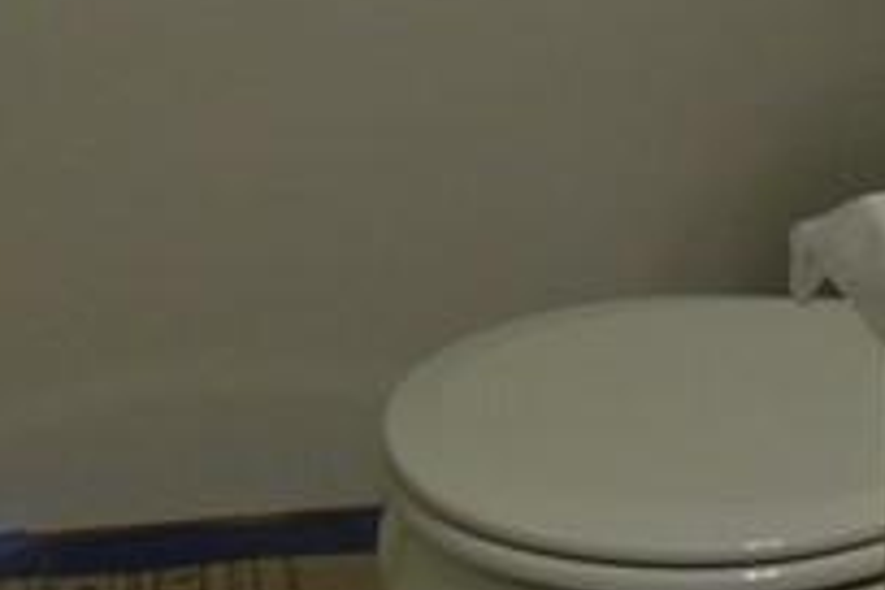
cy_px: -798
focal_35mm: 136
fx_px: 3343
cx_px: 824
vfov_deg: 9.1
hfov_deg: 14.9
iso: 100
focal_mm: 4.6
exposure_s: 1/40
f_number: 3.2
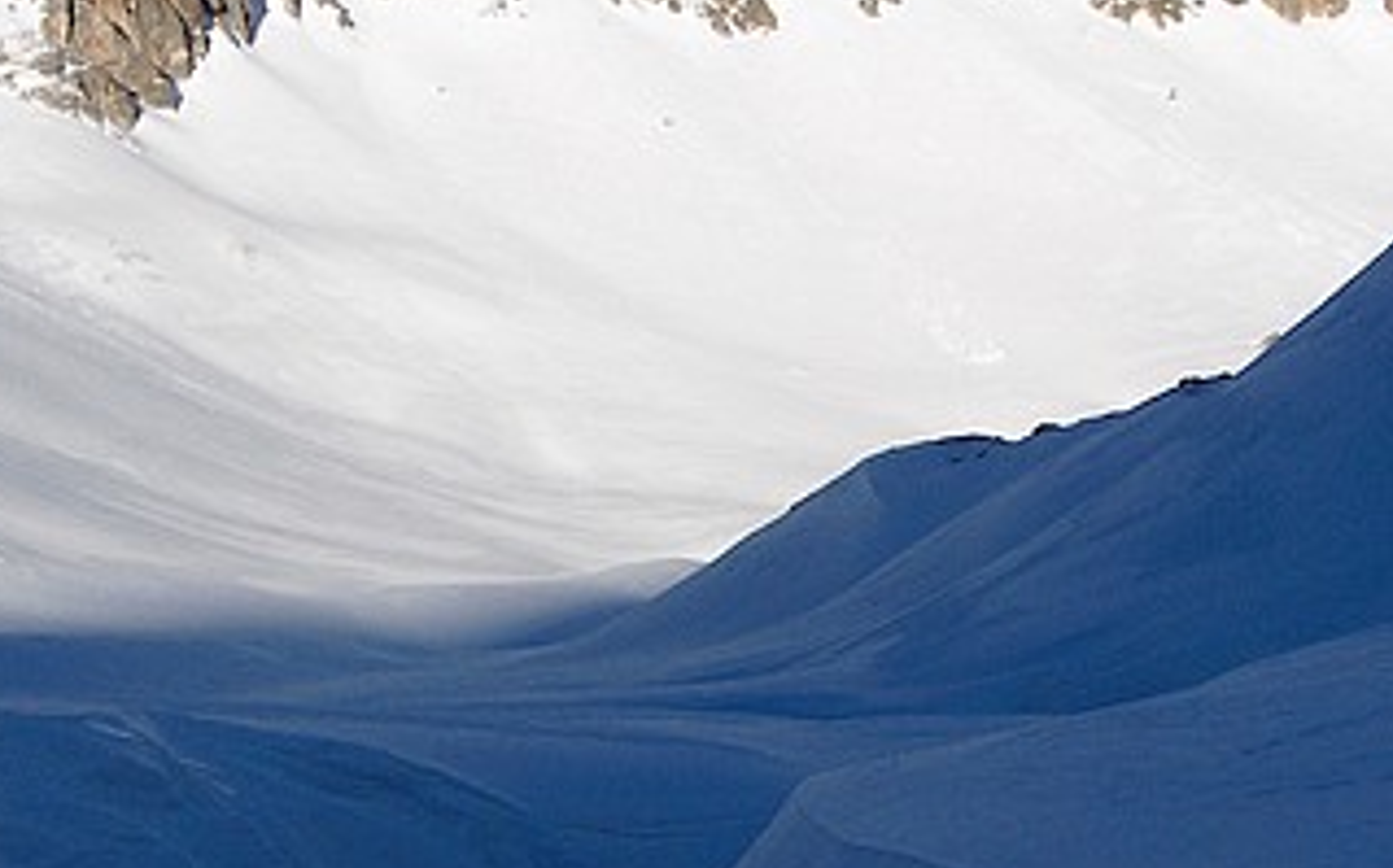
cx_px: 721
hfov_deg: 26.5
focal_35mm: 78
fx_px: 2960
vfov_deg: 16.7
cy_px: 410
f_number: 4.8
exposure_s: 1/1099
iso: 100
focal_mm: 8
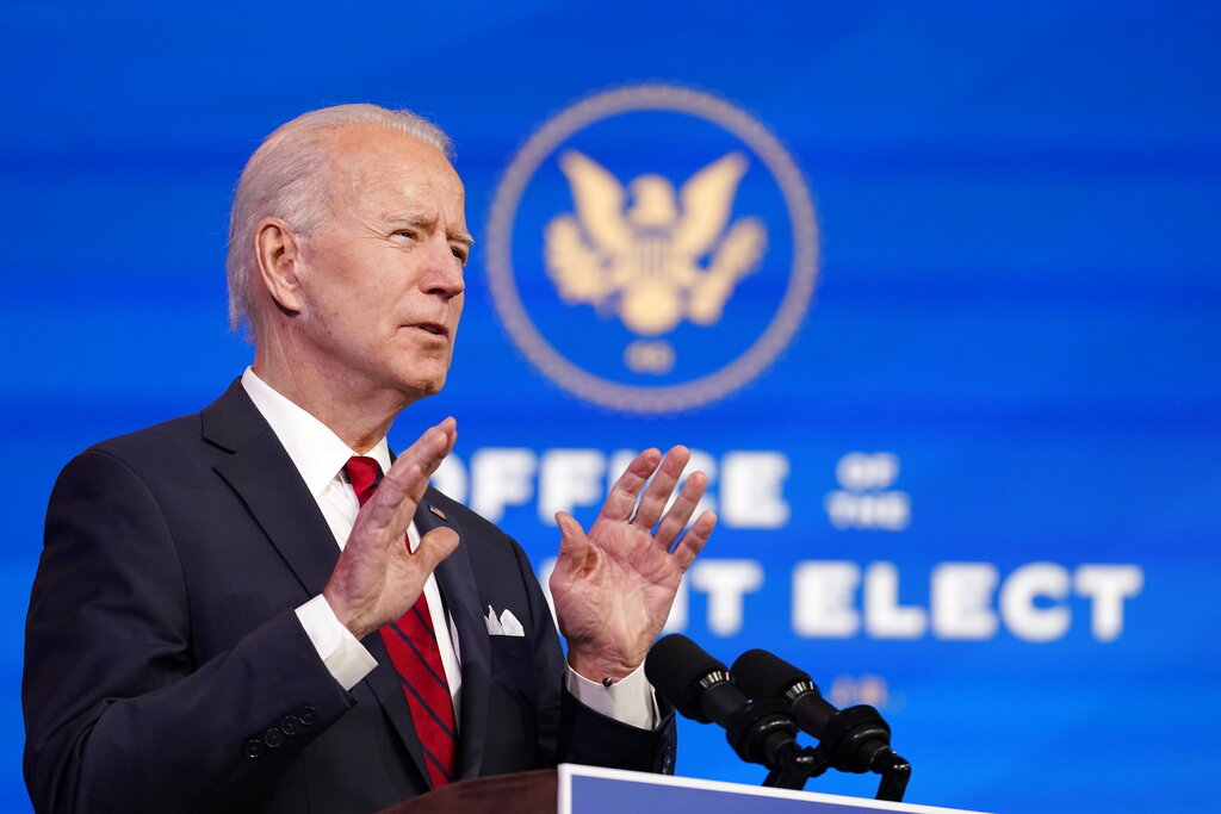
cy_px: 407
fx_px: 7971
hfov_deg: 8.8
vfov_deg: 5.8
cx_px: 610
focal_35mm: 235
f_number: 5.6
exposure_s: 1/250
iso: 4000
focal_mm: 235
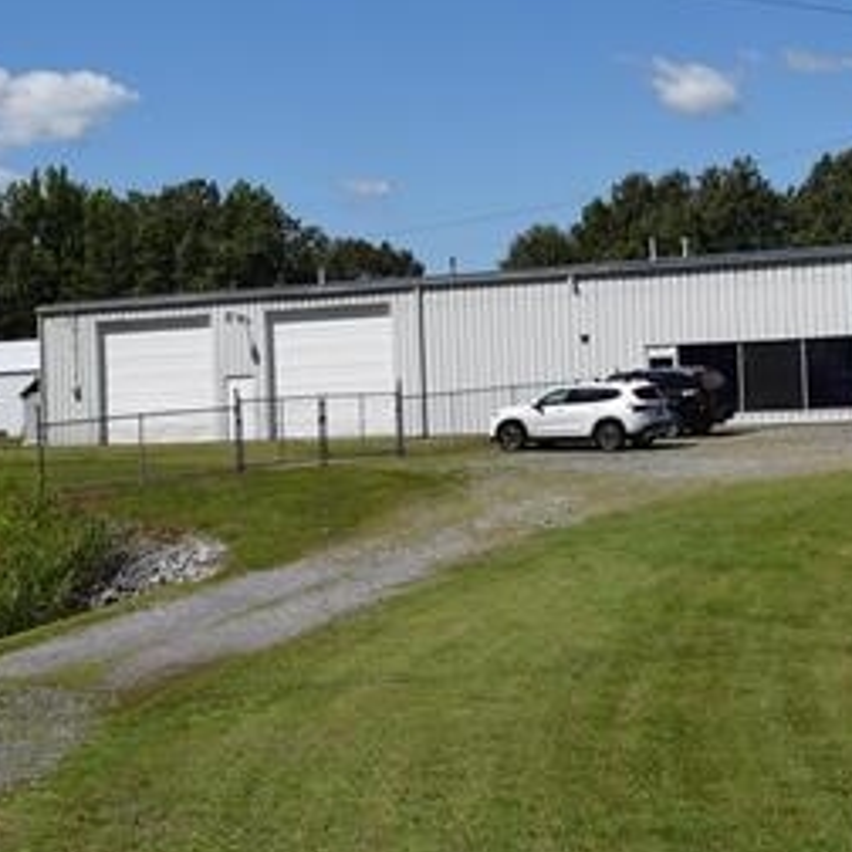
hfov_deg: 24.7
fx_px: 1896
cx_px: 734
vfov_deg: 25.2
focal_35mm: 68
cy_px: 274
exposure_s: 1/500
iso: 200
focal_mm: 21
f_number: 11
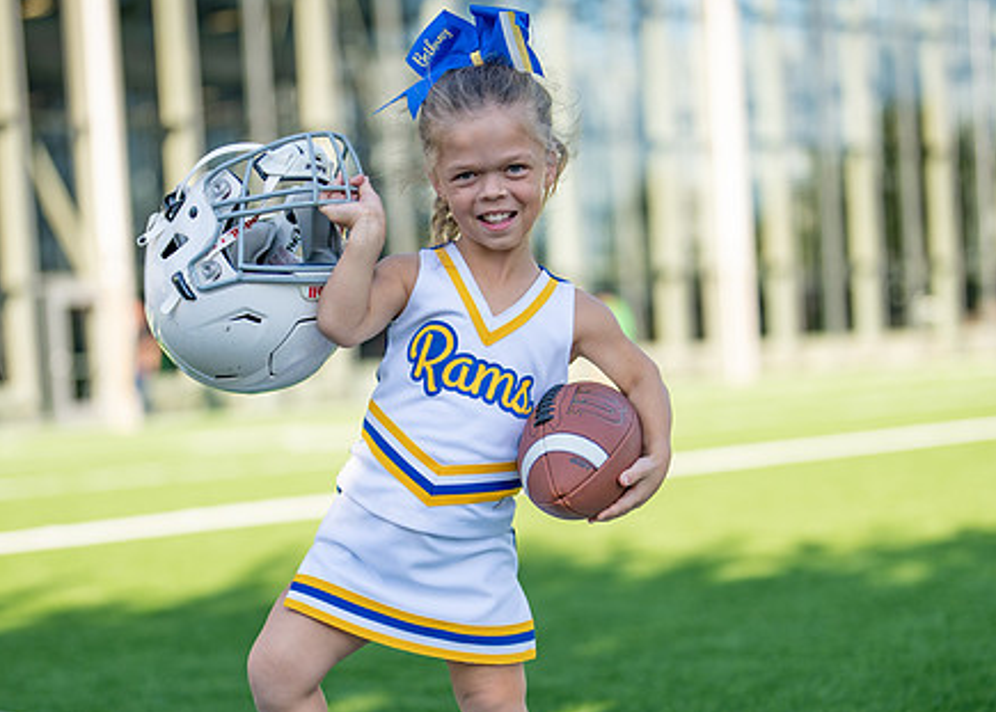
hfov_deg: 26.1
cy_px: 487
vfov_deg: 18.7
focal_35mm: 76
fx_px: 2150
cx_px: 463
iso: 100
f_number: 1.2
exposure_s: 1/3200
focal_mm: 50
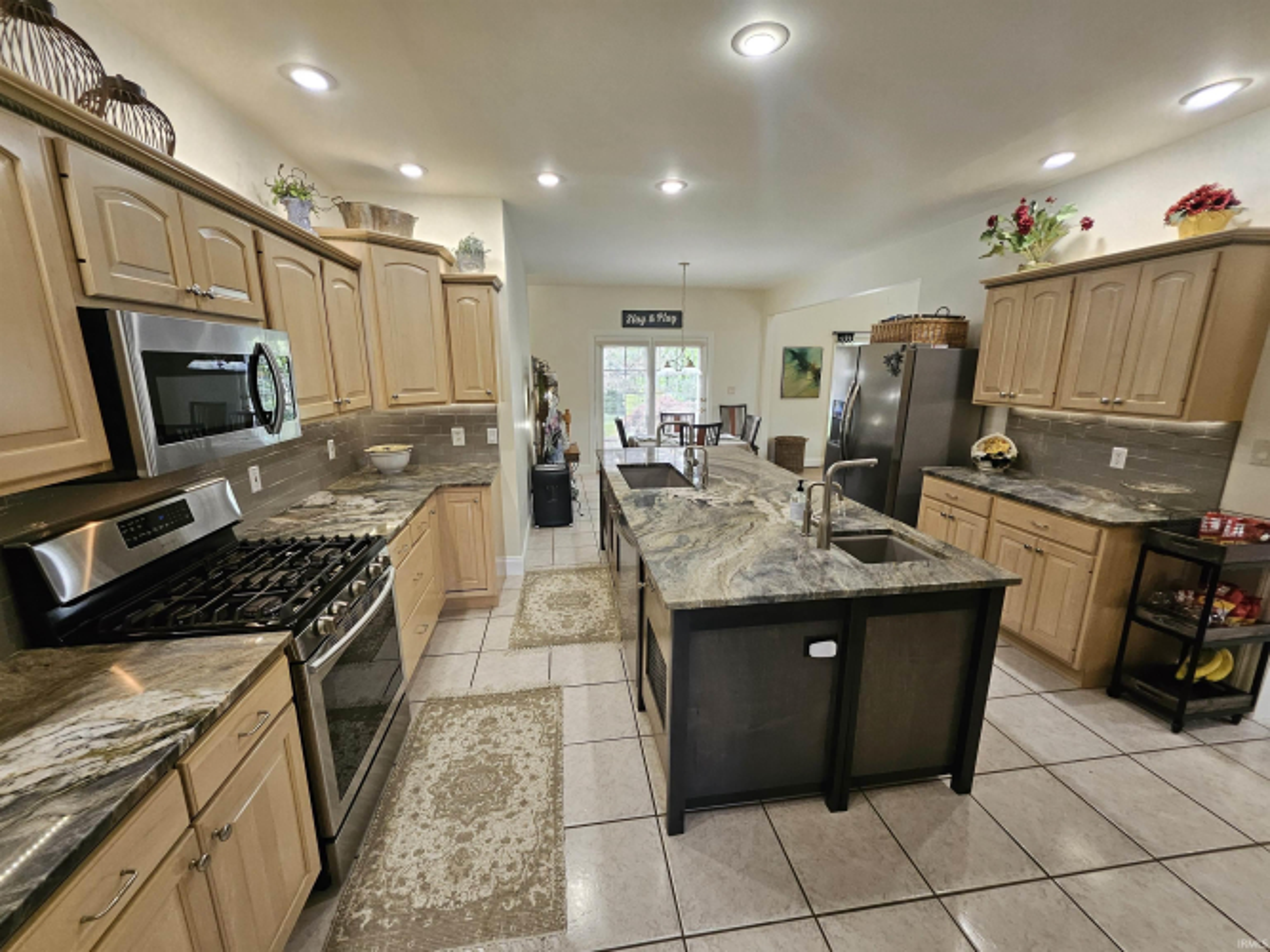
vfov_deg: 89.9
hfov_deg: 106.2
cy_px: 476
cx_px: 635
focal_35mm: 13
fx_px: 477
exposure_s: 1/60
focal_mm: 1.74
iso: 125
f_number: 2.2
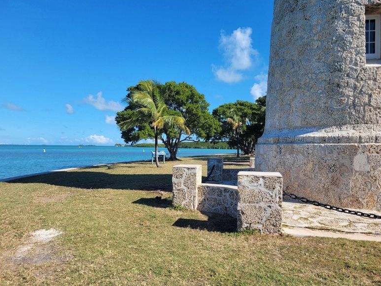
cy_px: 138
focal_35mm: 27
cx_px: 197
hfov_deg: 65.3
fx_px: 297
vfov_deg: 51.4
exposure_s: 1/2228
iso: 40
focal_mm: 5.4
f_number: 1.8
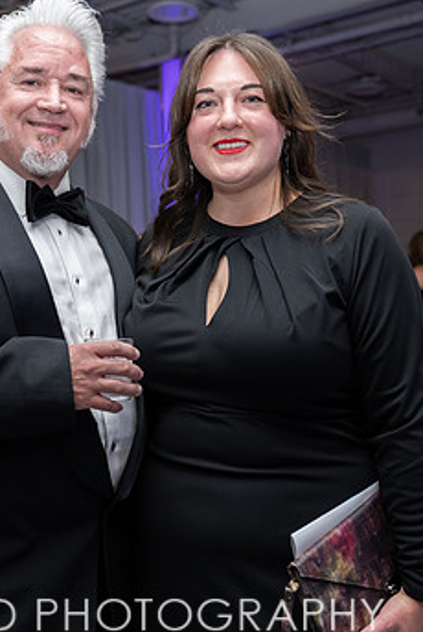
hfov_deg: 27.9
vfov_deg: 41.1
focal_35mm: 48
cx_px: 131
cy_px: 295
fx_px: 844
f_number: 2.8
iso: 1000
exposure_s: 1/200
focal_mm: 28.5
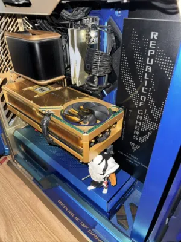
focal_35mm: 24
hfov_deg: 56.8
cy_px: 121
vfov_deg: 71.6
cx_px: 90
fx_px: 167
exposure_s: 1/4
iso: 50
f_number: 1.78
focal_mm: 6.76
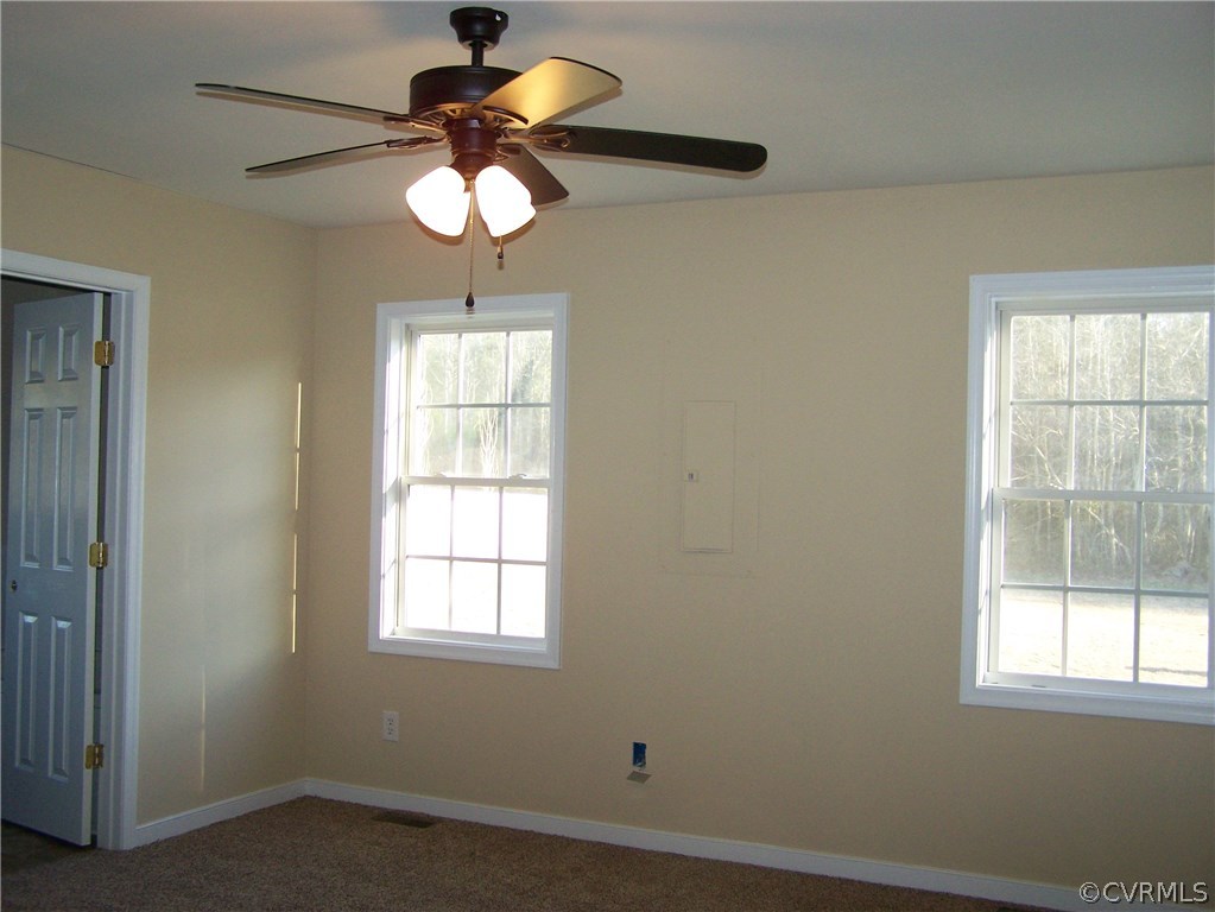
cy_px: 456
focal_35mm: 38
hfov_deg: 49.0
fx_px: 1334
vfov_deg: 37.7
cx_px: 608
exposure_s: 1/60
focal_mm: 6.3
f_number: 2.8
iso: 160
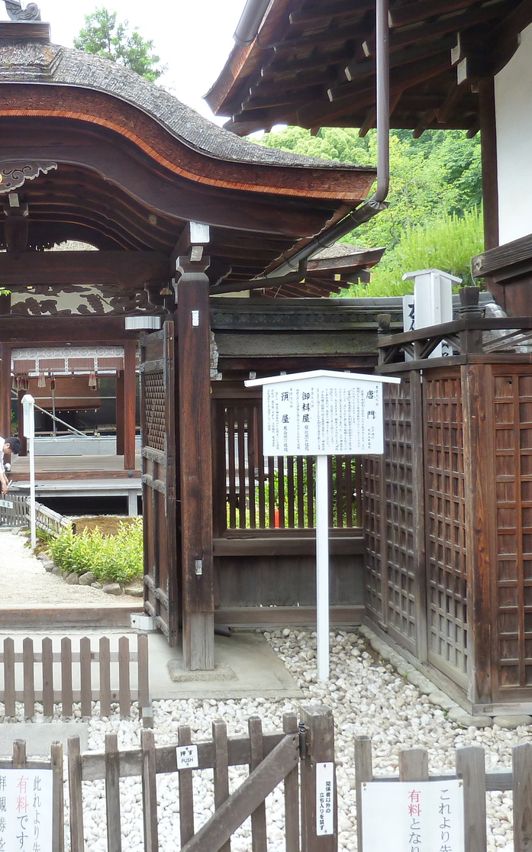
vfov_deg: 51.5
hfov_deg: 32.3
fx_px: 882
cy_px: 398
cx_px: 76
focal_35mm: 38
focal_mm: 4.1
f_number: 3.3
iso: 125
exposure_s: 1/60
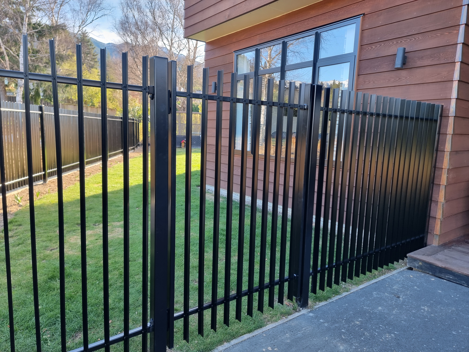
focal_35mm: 24
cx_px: 234
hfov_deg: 71.6
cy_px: 176
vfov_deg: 56.8
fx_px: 325
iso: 50
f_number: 1.8
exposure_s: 1/100
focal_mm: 6.7
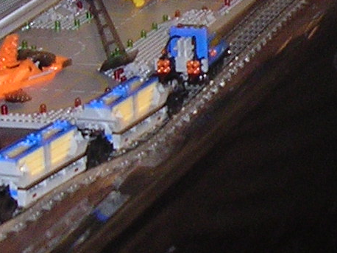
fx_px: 1654
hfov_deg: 11.6
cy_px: 24
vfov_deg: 8.7
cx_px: 303
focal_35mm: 170
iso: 222
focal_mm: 5.8
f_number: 2.8
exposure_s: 1/60.1
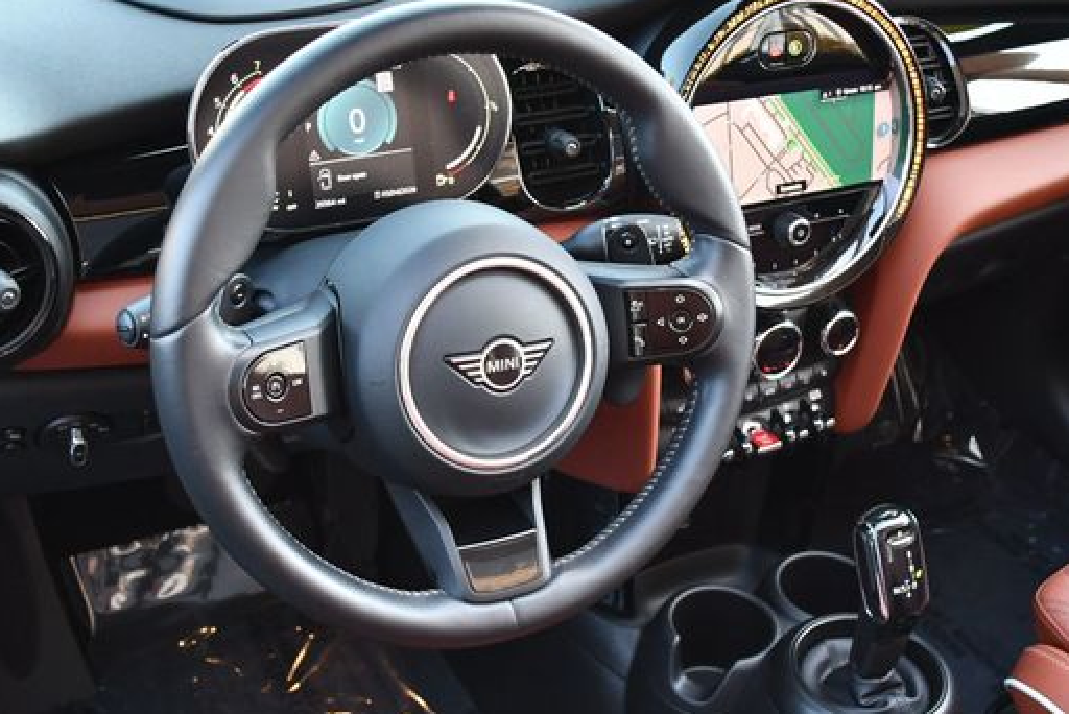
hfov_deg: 39.6
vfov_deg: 27.0
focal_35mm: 50
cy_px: 305
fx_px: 1485
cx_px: 528
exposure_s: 1/200
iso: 800
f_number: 3.8
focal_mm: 20
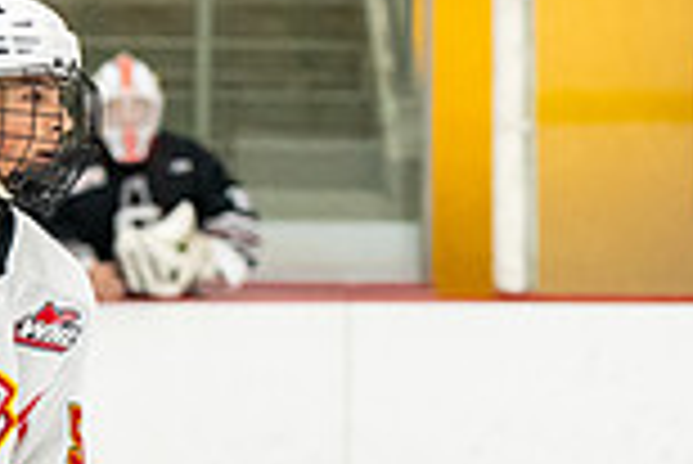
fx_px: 9499
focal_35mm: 493
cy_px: 610
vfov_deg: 2.8
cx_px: 34
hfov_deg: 4.2
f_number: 2.8
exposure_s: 1/640
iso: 3200
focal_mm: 98
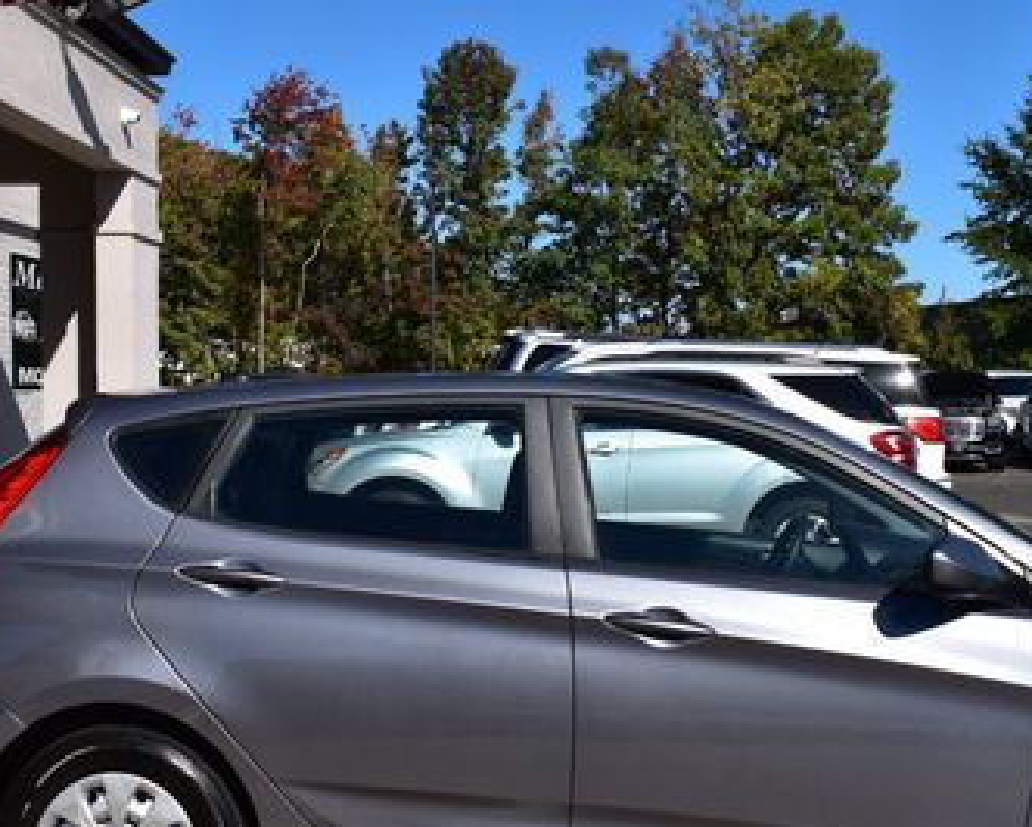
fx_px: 1739
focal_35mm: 57
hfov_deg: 33.0
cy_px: 463
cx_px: 566
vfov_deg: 26.7
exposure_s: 1/500
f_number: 11
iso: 200
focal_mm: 21
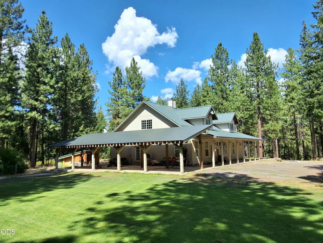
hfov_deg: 63.4
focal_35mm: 28
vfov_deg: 49.7
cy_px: 122
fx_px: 261
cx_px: 162
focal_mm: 2.91
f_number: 1.9
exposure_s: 1/1642
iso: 32
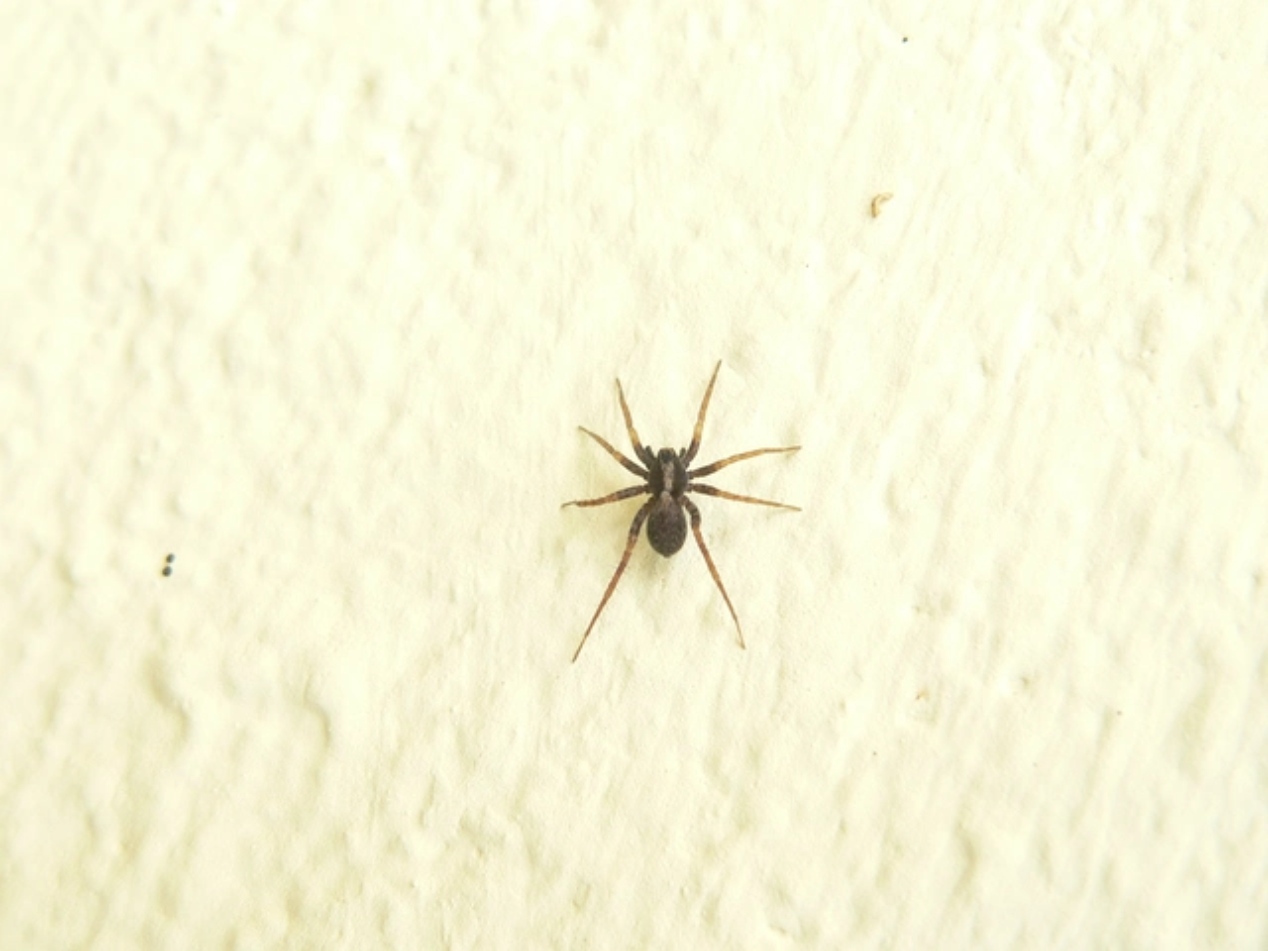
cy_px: 476
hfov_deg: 26.0
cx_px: 634
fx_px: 2747
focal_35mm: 75
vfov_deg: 19.6
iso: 100
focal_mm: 12.4
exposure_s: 1/50
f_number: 4
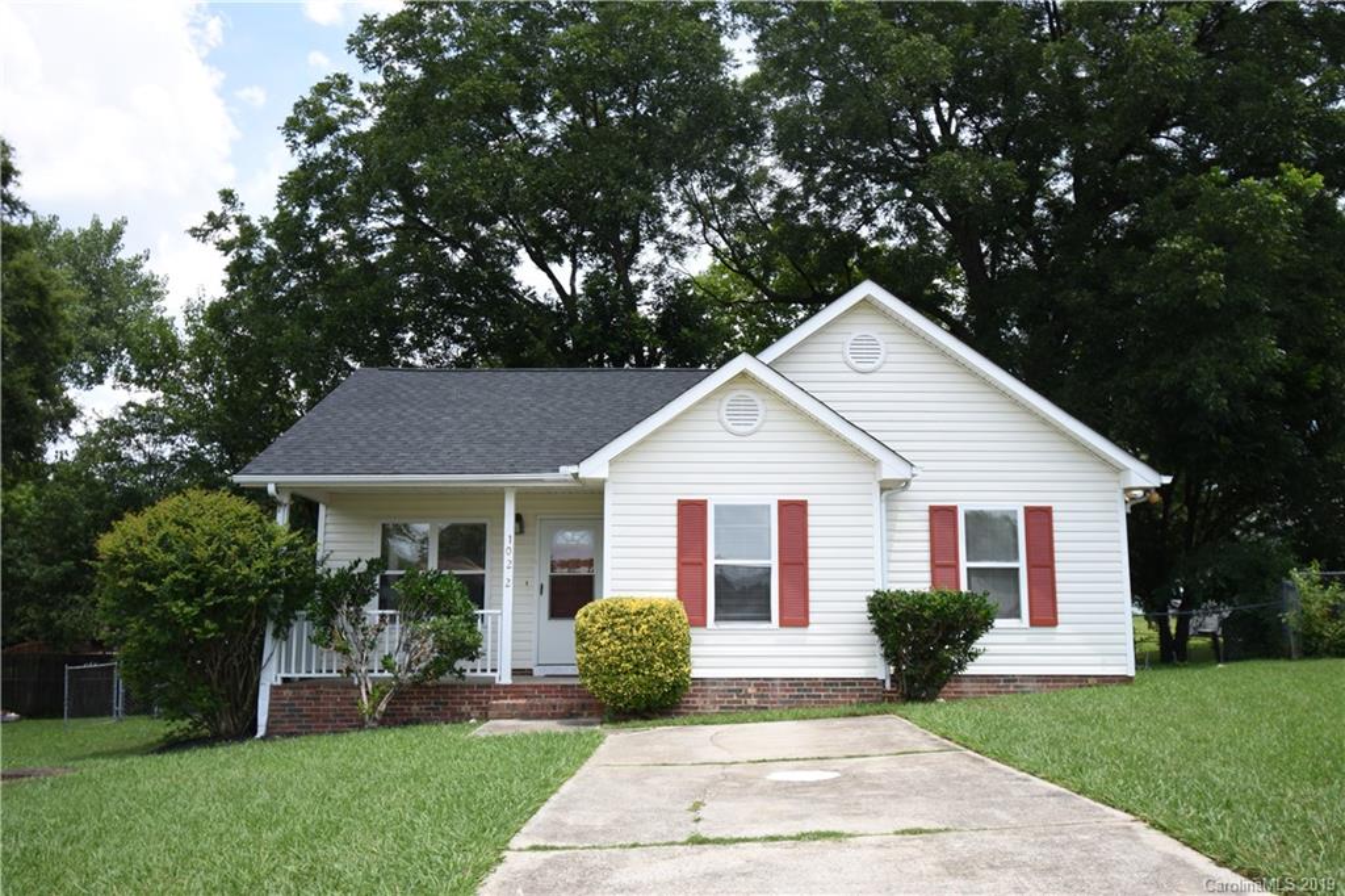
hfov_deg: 64.6
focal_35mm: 28
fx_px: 1064
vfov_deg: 45.6
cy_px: 448
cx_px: 672
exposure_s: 1/200
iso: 100
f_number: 5.6
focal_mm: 19
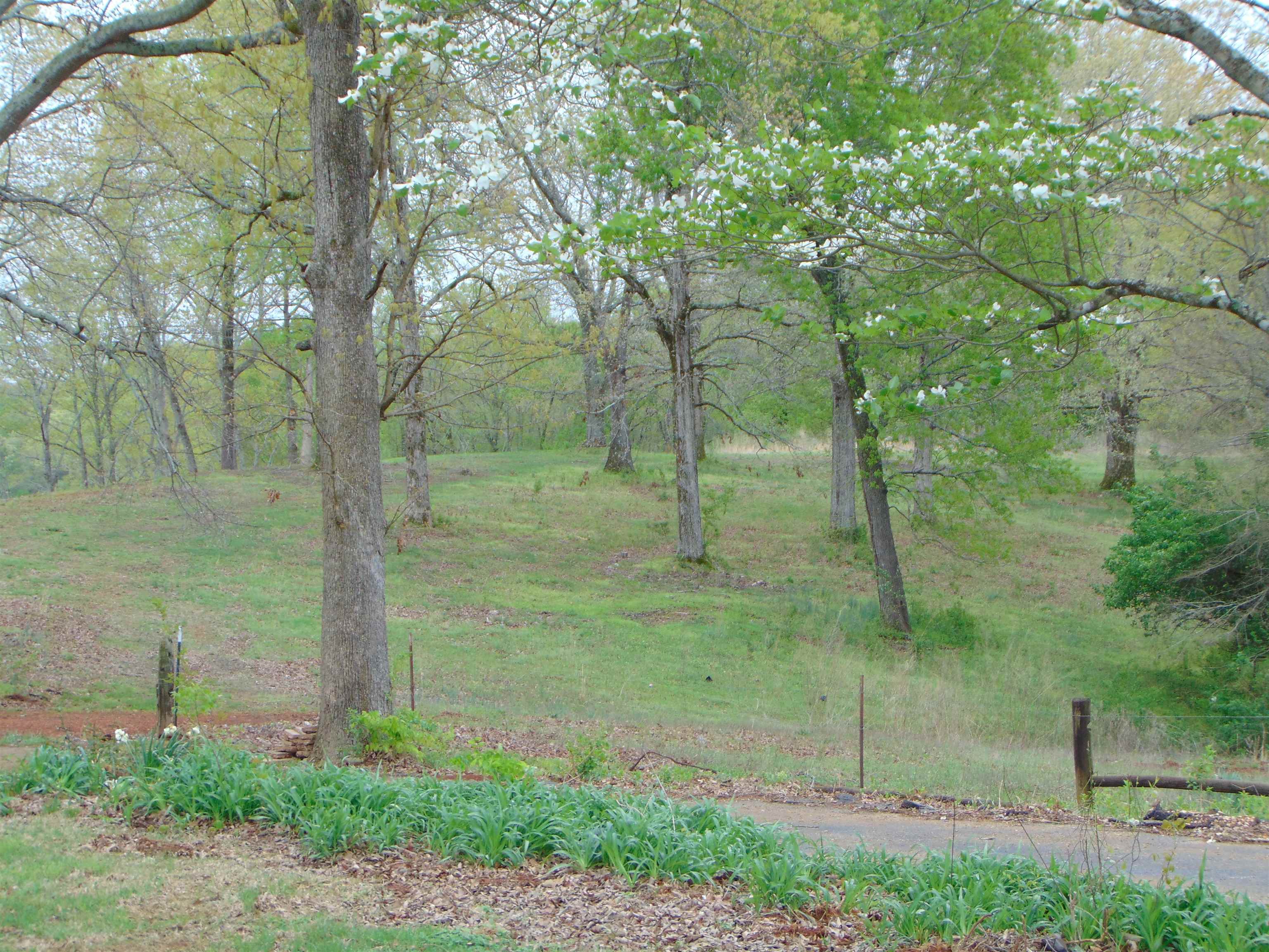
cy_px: 476
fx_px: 2603
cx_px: 634
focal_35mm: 71
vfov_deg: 20.7
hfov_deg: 27.4
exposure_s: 1/100
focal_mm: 12.8
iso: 80
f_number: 3.7
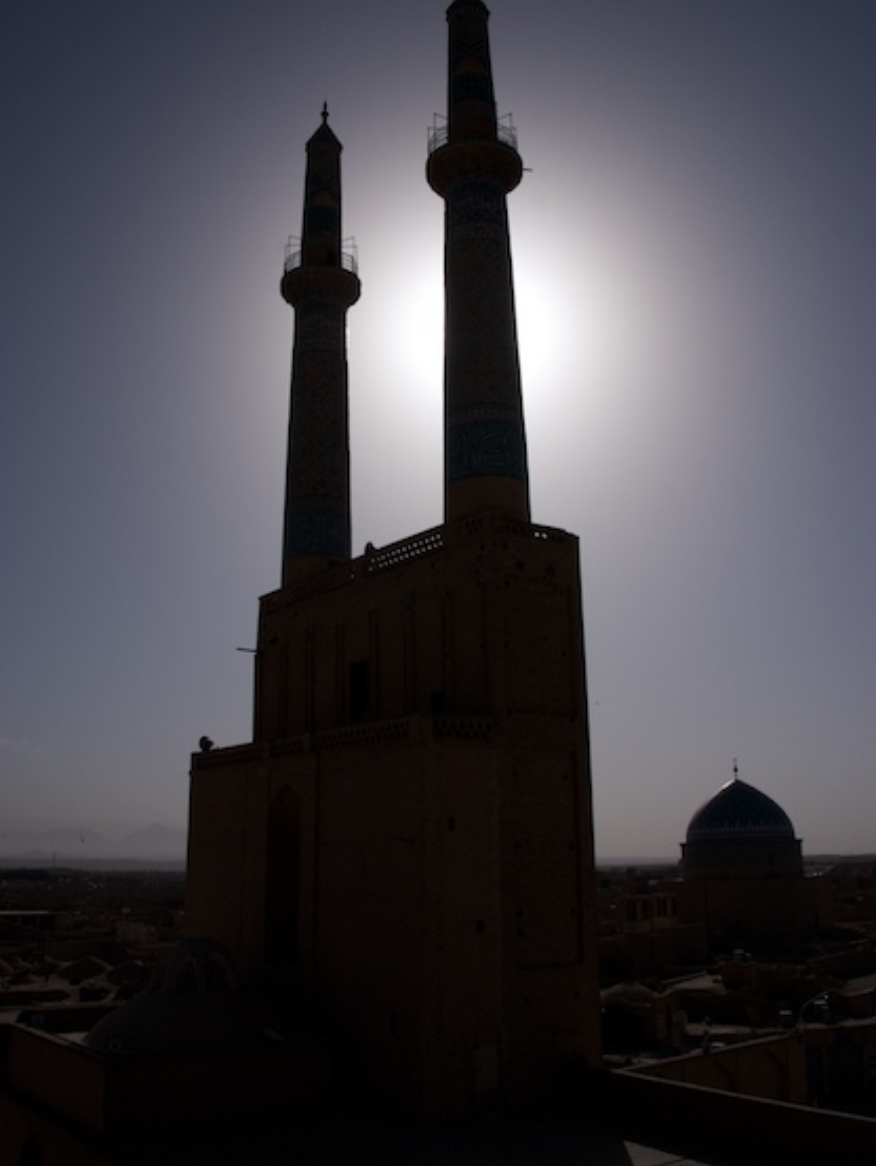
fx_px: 1011
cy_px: 570
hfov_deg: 46.8
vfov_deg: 59.9
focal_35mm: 30
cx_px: 427
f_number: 13
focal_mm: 18
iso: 200
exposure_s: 1/2000
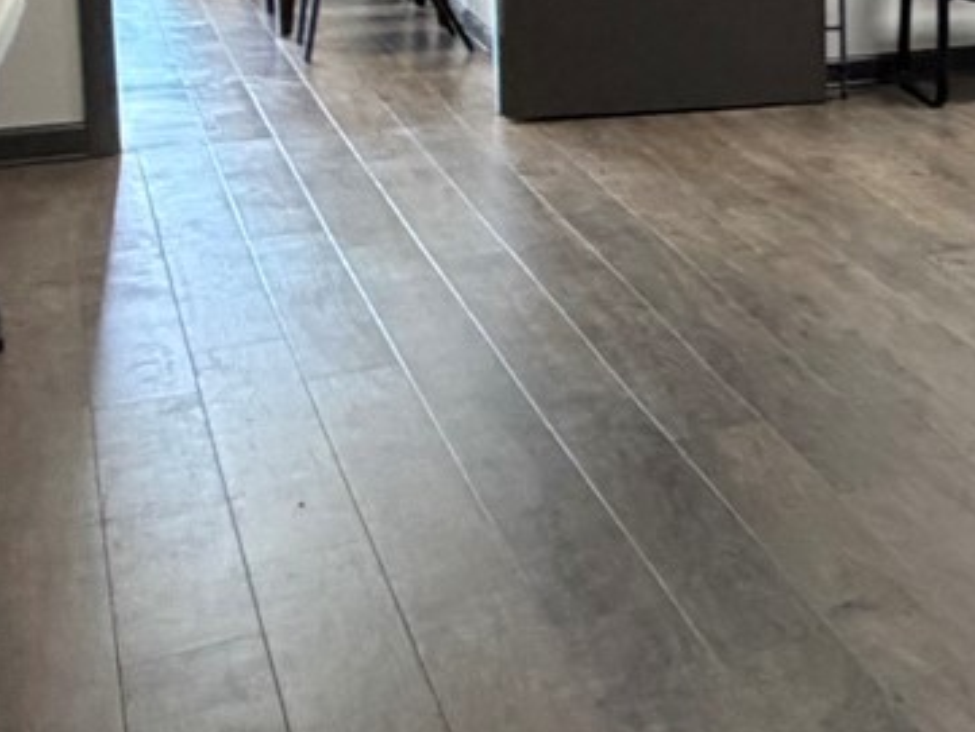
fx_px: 1747
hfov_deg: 20.6
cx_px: 1801
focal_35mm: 62
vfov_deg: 22.5
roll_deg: -3.6
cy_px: -41
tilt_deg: -6.7
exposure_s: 1/60
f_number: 2.2
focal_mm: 2.22
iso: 320
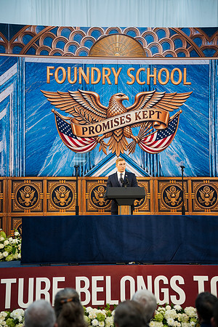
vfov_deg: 29.7
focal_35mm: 68
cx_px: 109
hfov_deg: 20.0
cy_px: 164
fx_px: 618
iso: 360
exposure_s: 1/200
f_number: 2.8
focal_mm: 68
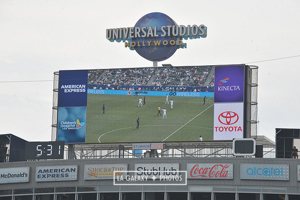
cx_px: 150
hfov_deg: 10.8
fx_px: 1582
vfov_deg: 7.2
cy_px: 100
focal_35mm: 190
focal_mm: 190
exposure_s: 1/500
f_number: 11
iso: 320
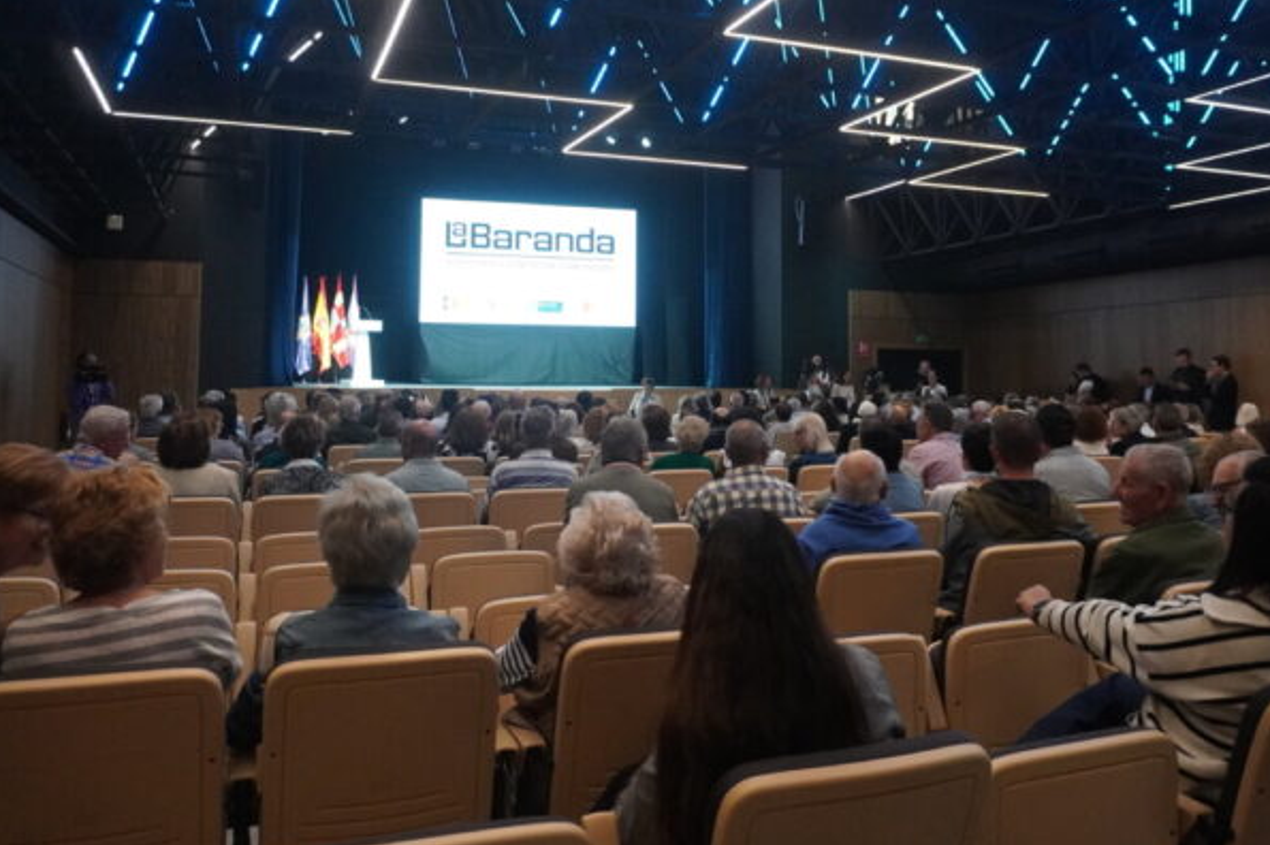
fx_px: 1093
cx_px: 709
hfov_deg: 60.1
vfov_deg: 41.9
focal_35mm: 31
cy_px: 303
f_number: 3.5
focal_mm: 16
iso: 4000
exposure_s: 1/160
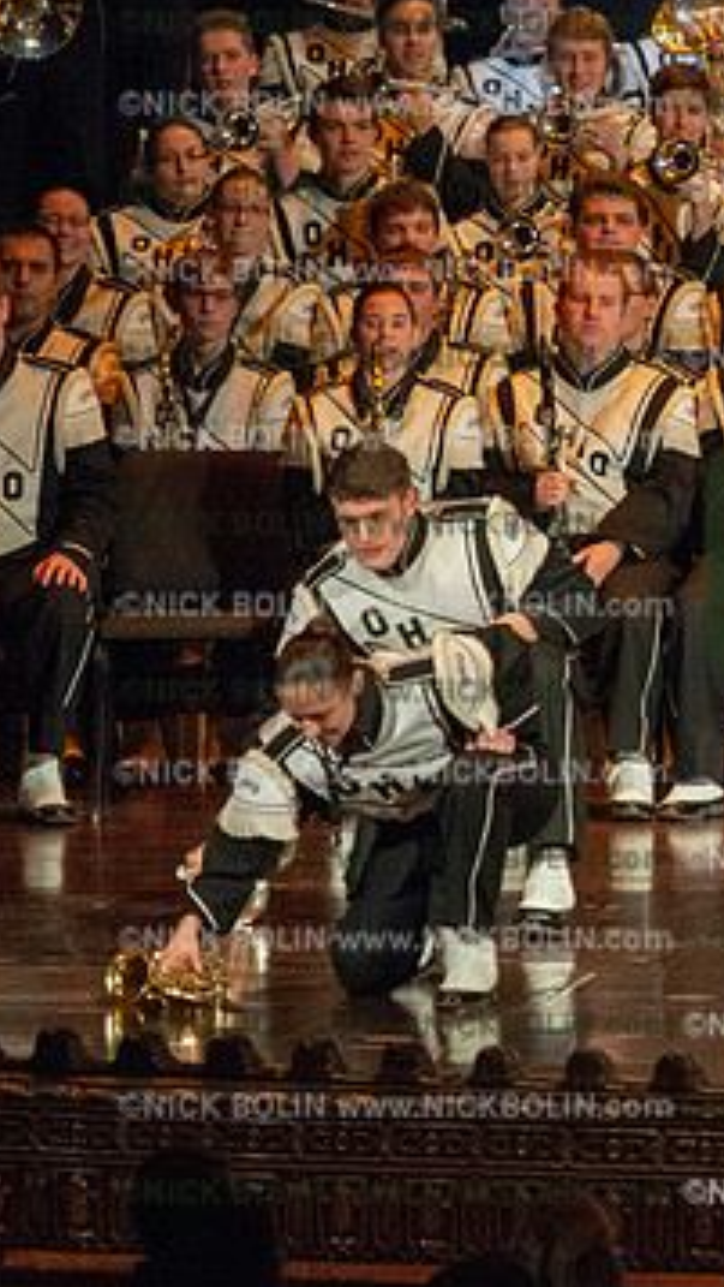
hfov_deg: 3.0
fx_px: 13915
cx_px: 958
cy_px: 606
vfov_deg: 5.3
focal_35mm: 408
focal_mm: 240
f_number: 5.6
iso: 8000
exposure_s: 1/320
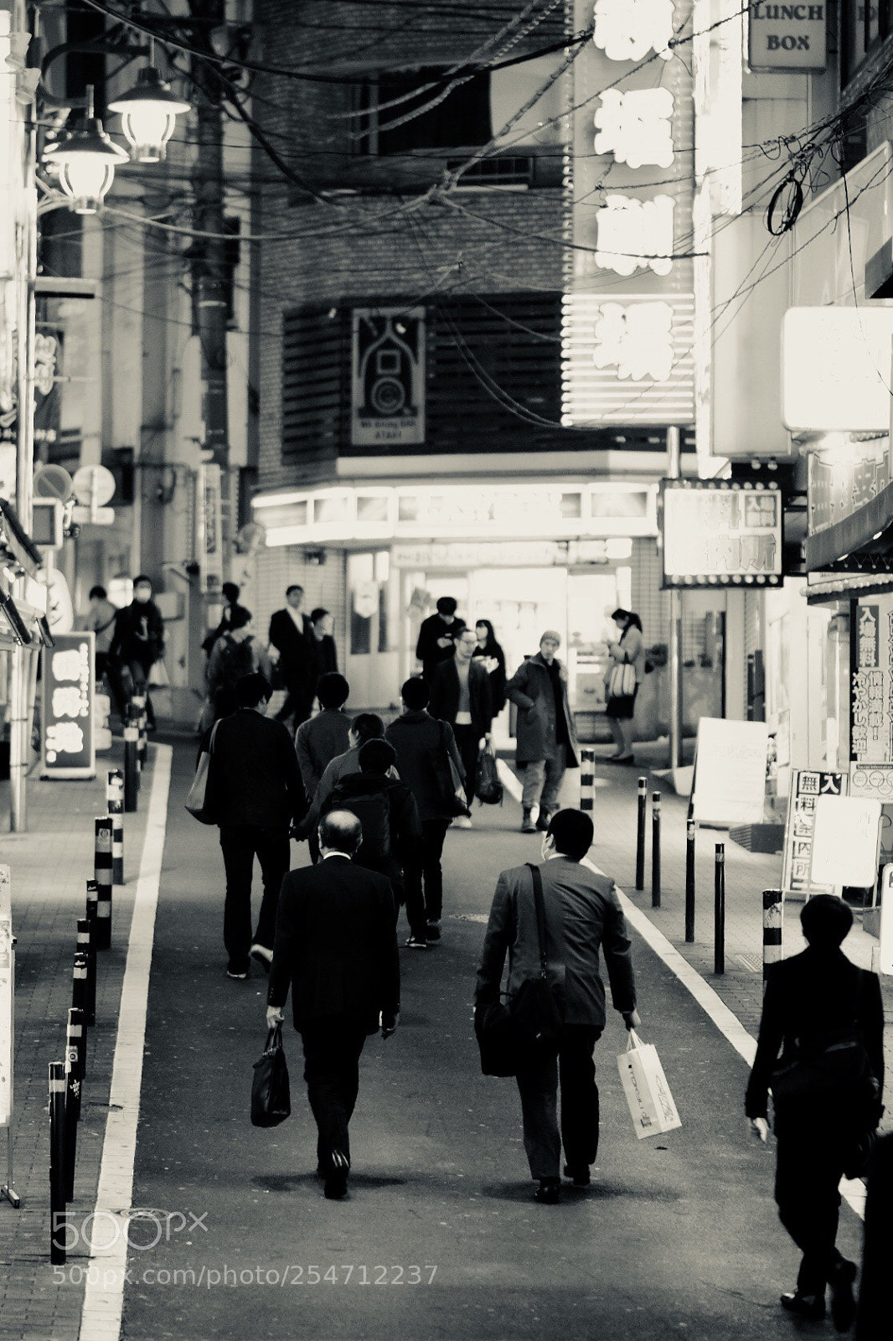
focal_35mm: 135
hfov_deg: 10.2
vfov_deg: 15.2
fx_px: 5025
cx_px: 446
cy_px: 670
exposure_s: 1/60
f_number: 2
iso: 800
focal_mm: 90
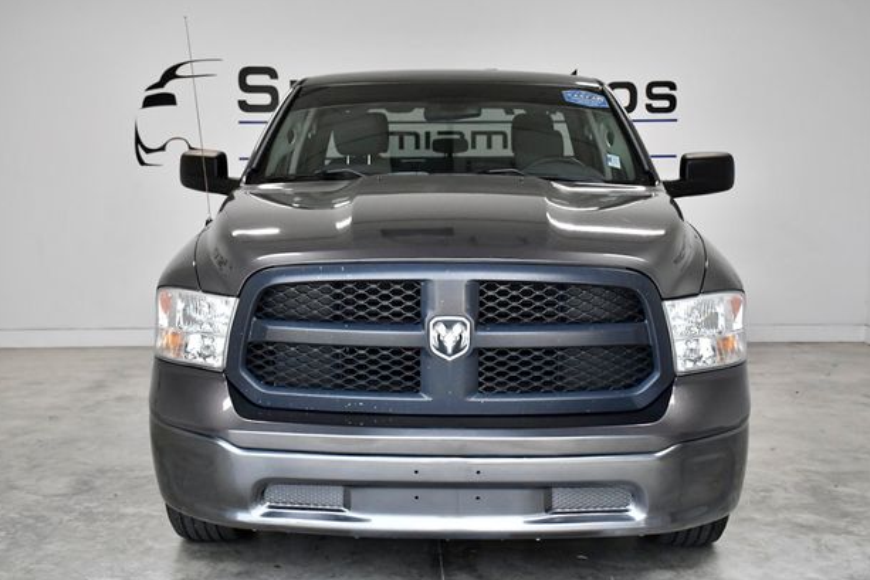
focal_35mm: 47
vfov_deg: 28.7
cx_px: 444
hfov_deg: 41.9
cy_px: 297
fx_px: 1136
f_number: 4
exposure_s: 1/1600
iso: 2500
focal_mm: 30
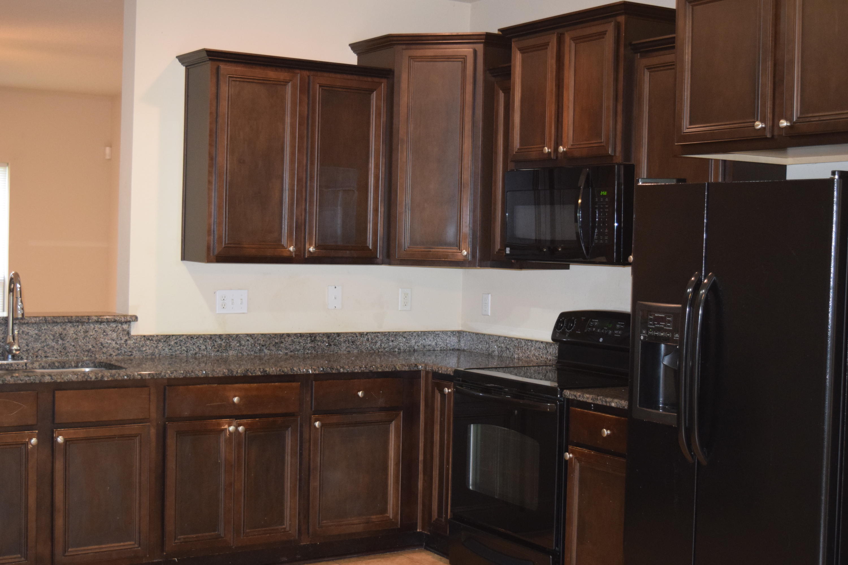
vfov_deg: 25.8
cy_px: 282
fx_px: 1237
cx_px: 424
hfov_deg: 37.9
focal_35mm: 52
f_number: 4.5
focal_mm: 35
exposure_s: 1/60
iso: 2000
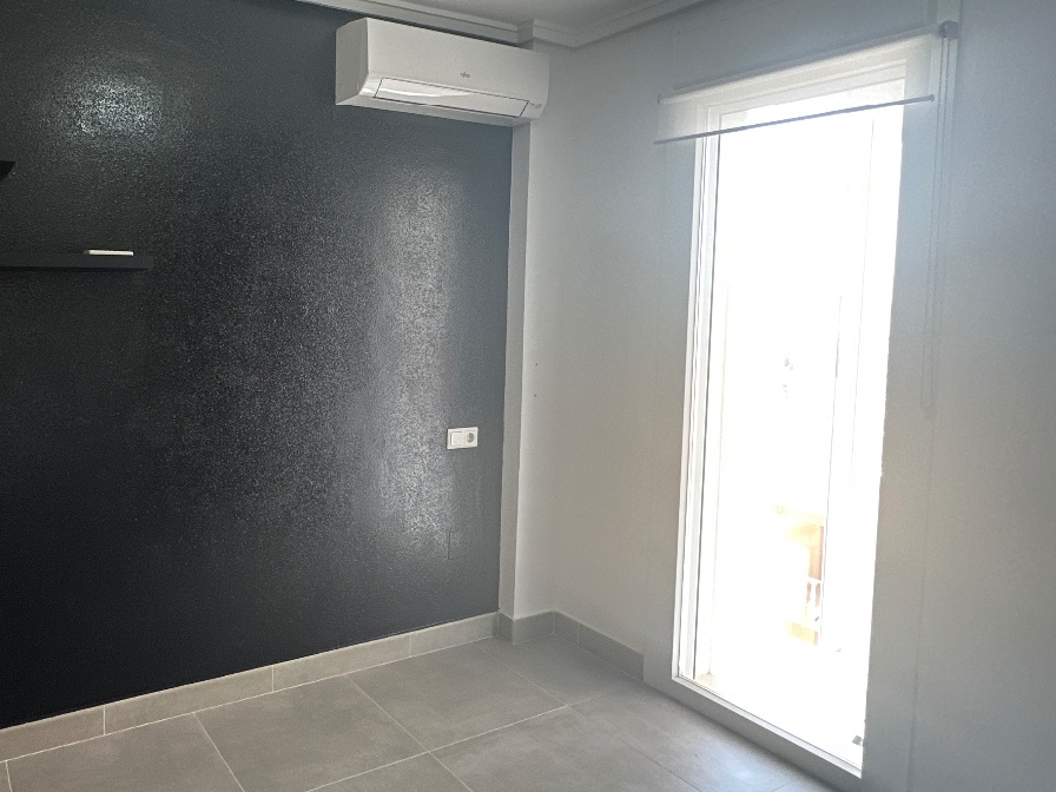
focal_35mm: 25
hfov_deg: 66.4
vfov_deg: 54.6
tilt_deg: -2.5
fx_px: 763
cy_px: 334
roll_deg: -1.2
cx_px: 305
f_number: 2.2
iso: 160
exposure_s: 1/100
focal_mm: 2.22
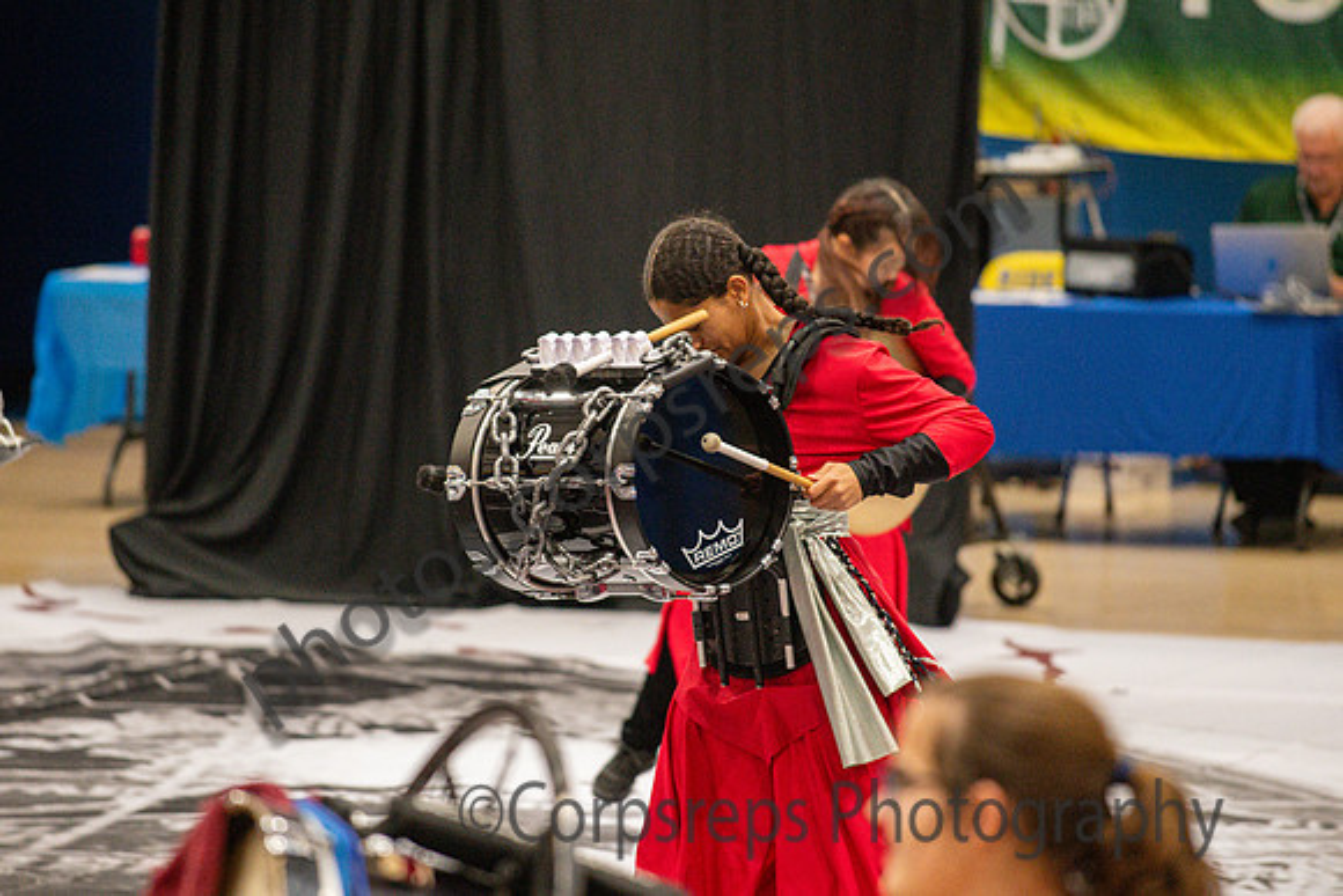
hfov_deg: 8.1
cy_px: 432
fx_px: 9462
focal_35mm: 254
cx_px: 640
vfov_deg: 5.4
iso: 6400
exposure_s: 1/500
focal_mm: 200
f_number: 4
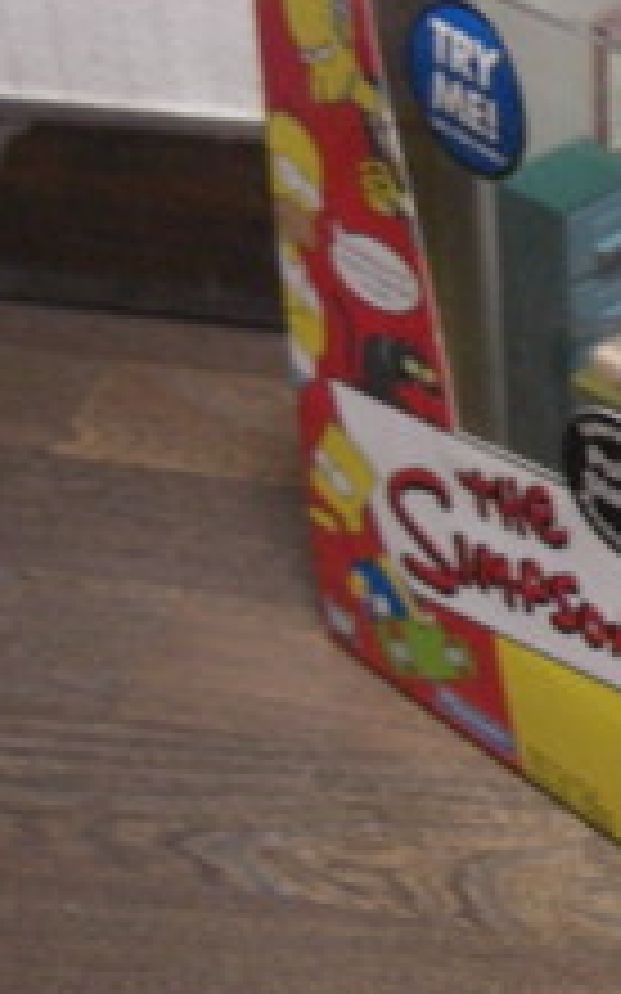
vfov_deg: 25.2
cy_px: 409
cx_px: 891
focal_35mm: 82
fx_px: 2222
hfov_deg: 14.9
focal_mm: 7.9
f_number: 2.8
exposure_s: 1/8
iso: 800
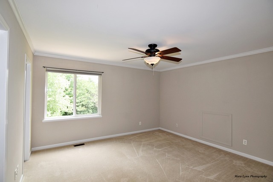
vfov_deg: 72.1
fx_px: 125
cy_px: 91
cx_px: 136
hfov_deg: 95.0
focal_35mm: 16
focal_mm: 11
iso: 400
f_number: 5.6
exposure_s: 1/125
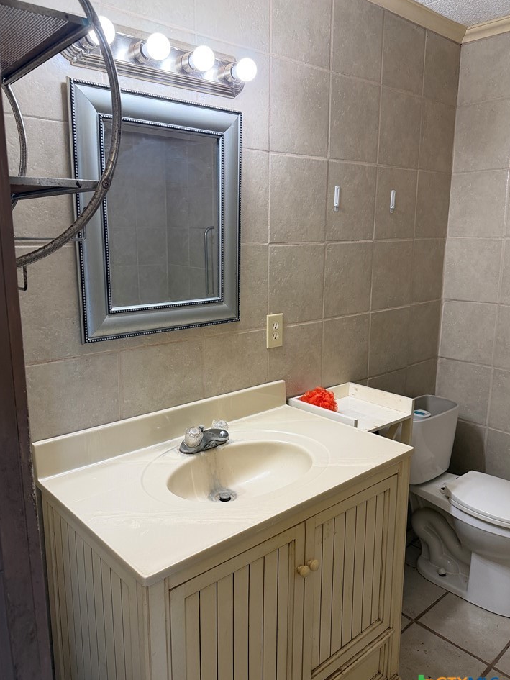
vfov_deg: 67.3
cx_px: 240
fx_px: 511
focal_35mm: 26
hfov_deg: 53.0
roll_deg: -0.8
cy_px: 341
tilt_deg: -12.3
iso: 160
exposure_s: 1/120
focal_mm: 6.76
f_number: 1.78
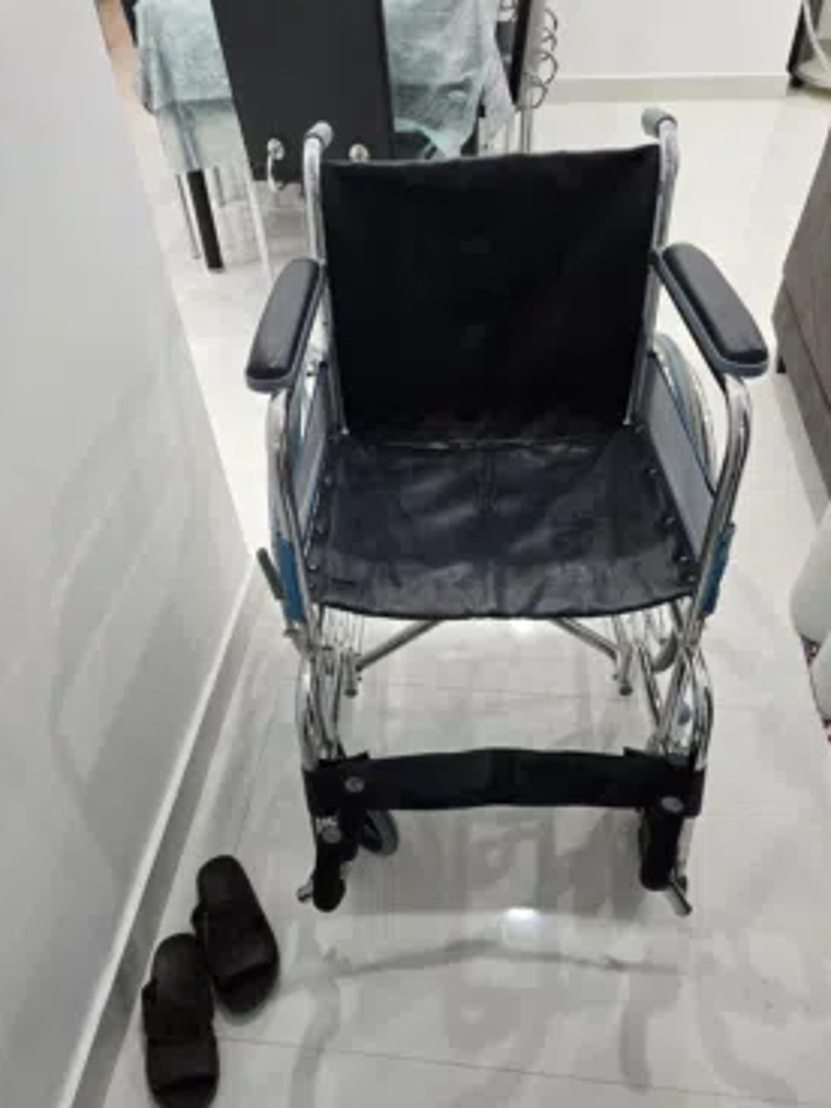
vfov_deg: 69.4
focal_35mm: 25
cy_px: 578
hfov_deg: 54.9
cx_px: 419
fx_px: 800
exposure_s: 1/100
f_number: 1.7
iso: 125
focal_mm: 6.3
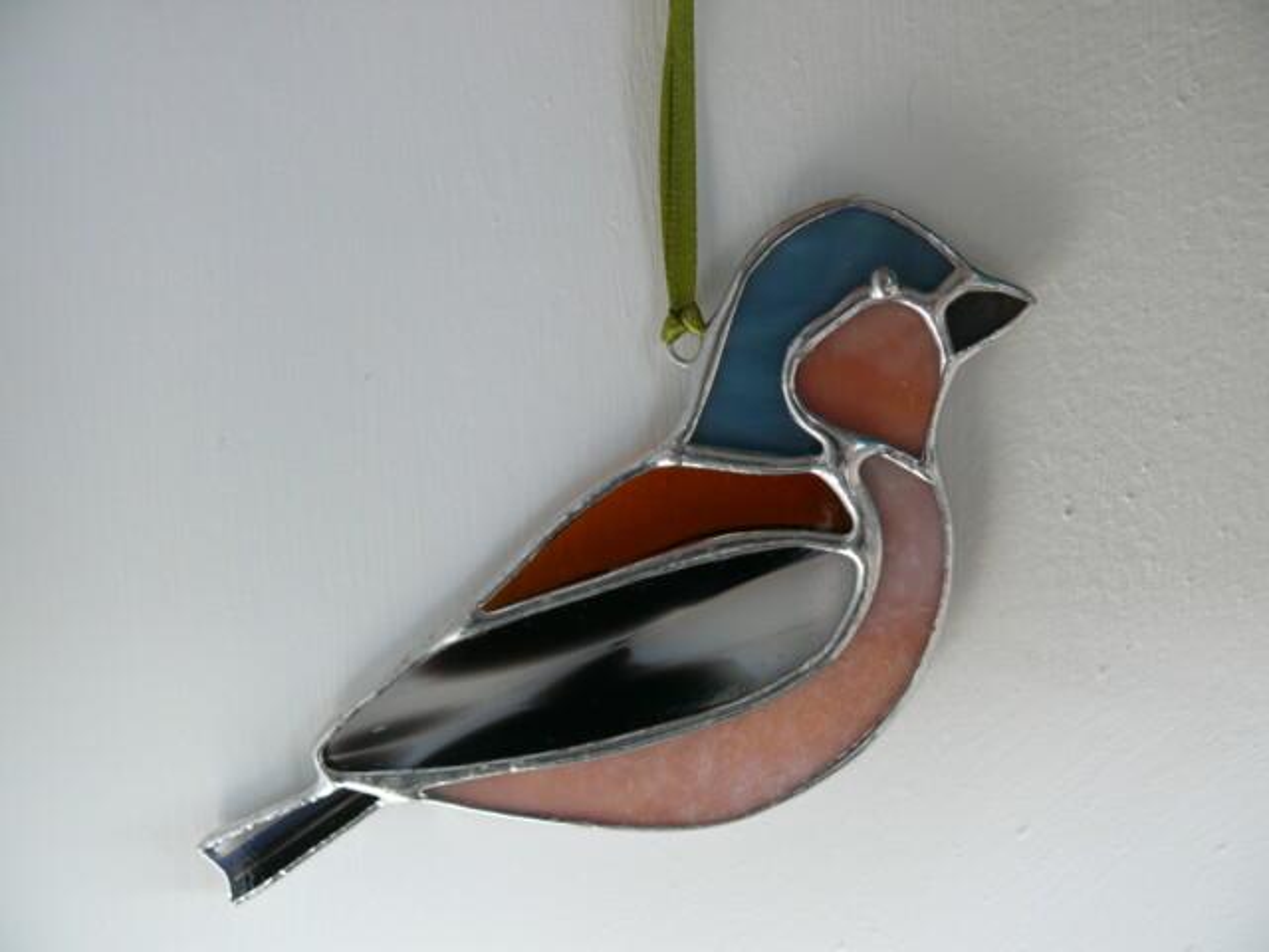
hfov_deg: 52.6
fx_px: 1283
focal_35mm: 35
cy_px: 476
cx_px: 634
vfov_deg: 40.7
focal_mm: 7.4
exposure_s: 1/100
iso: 100
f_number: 2.8
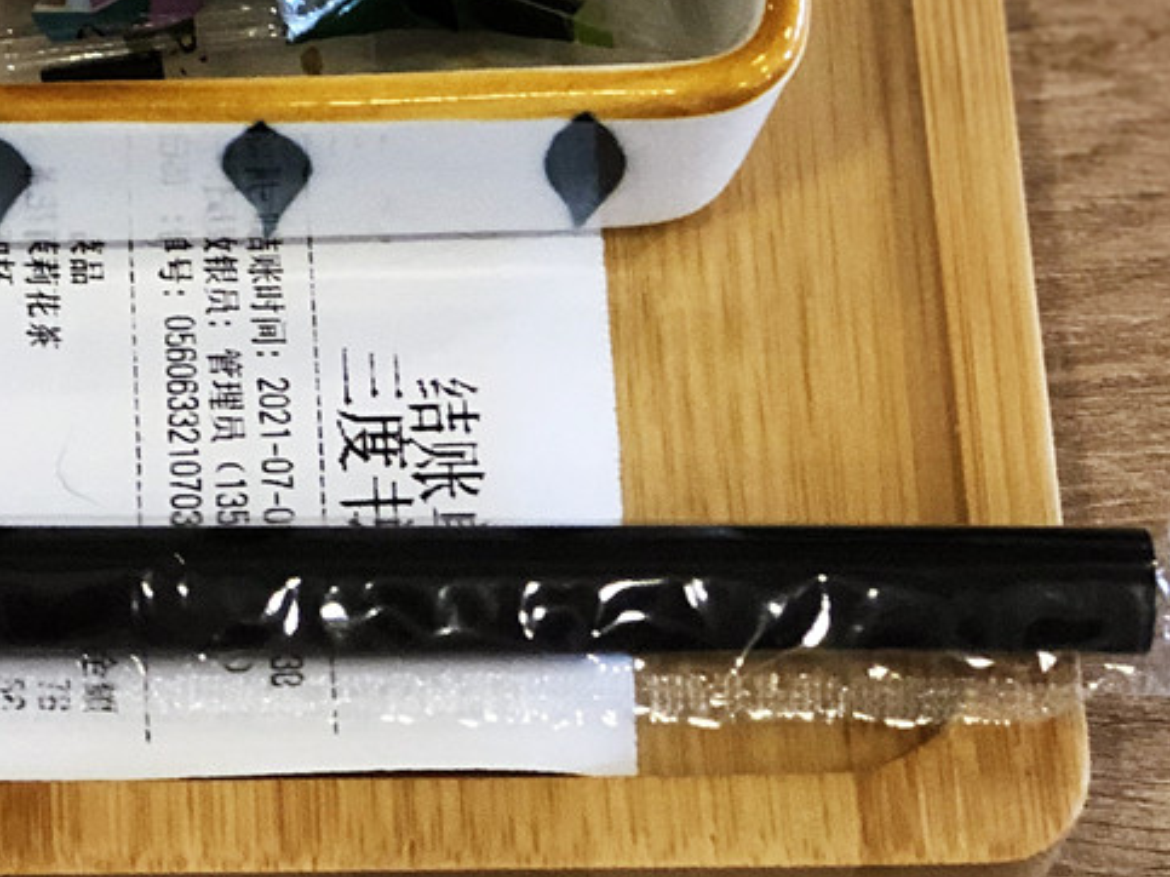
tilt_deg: -61.0
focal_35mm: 177
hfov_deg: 11.1
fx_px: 5981
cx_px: 7
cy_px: -280
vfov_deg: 8.3
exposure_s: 1/33
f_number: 2.8
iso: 200
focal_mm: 6.6
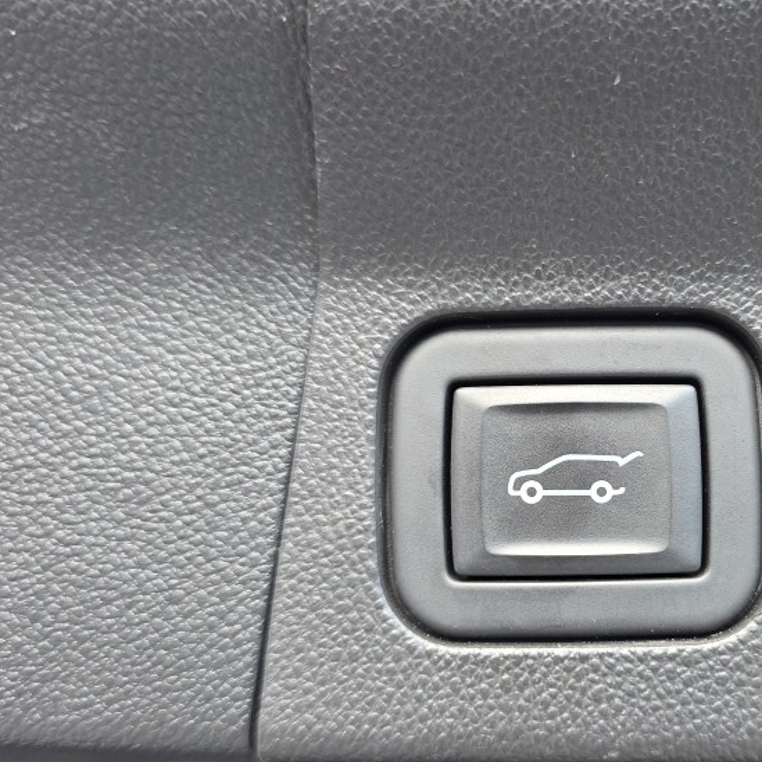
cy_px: 469
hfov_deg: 40.6
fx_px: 996
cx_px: 579
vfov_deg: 41.6
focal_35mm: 40
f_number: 1.7
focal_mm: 6.3
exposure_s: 1/180
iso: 80
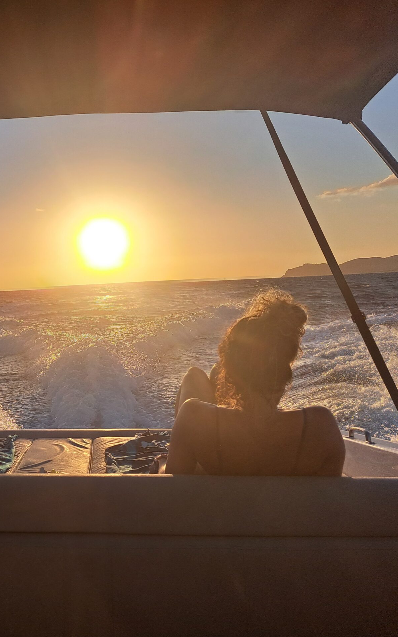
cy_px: 319
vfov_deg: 56.7
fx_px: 590
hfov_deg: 34.7
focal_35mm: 34
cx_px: 25
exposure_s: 1/2747
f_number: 1.8
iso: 50
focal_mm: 5.23
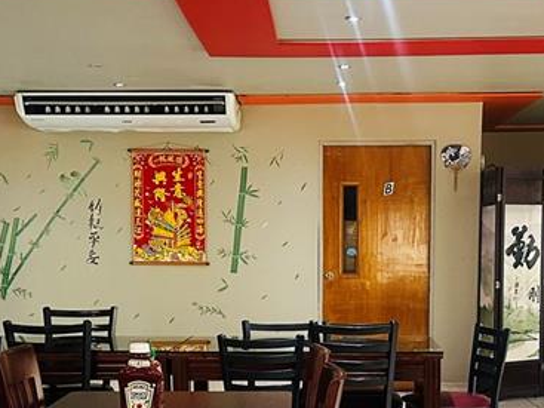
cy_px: 337
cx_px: 293
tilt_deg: -4.1
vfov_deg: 21.6
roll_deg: -0.5
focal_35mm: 67
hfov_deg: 29.0
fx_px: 1053
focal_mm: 6.86
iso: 400
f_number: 1.78
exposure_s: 1/60
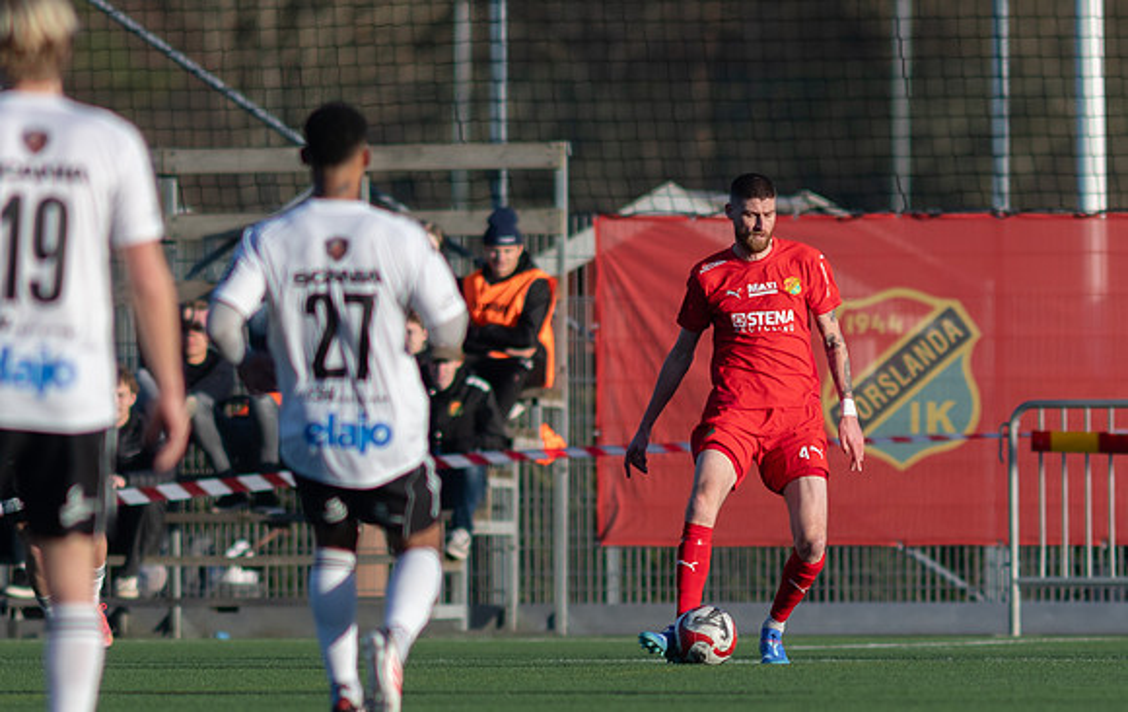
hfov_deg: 2.5
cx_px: 778
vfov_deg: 1.6
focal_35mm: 841
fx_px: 25934
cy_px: 519
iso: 125
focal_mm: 300
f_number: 3.2
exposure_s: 1/1600
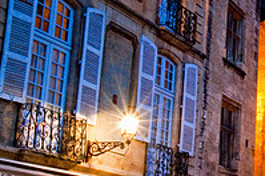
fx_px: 772
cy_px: 50
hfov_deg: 18.0
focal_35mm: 105
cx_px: 356
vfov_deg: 13.0
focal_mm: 24
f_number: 22
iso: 200
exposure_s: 6
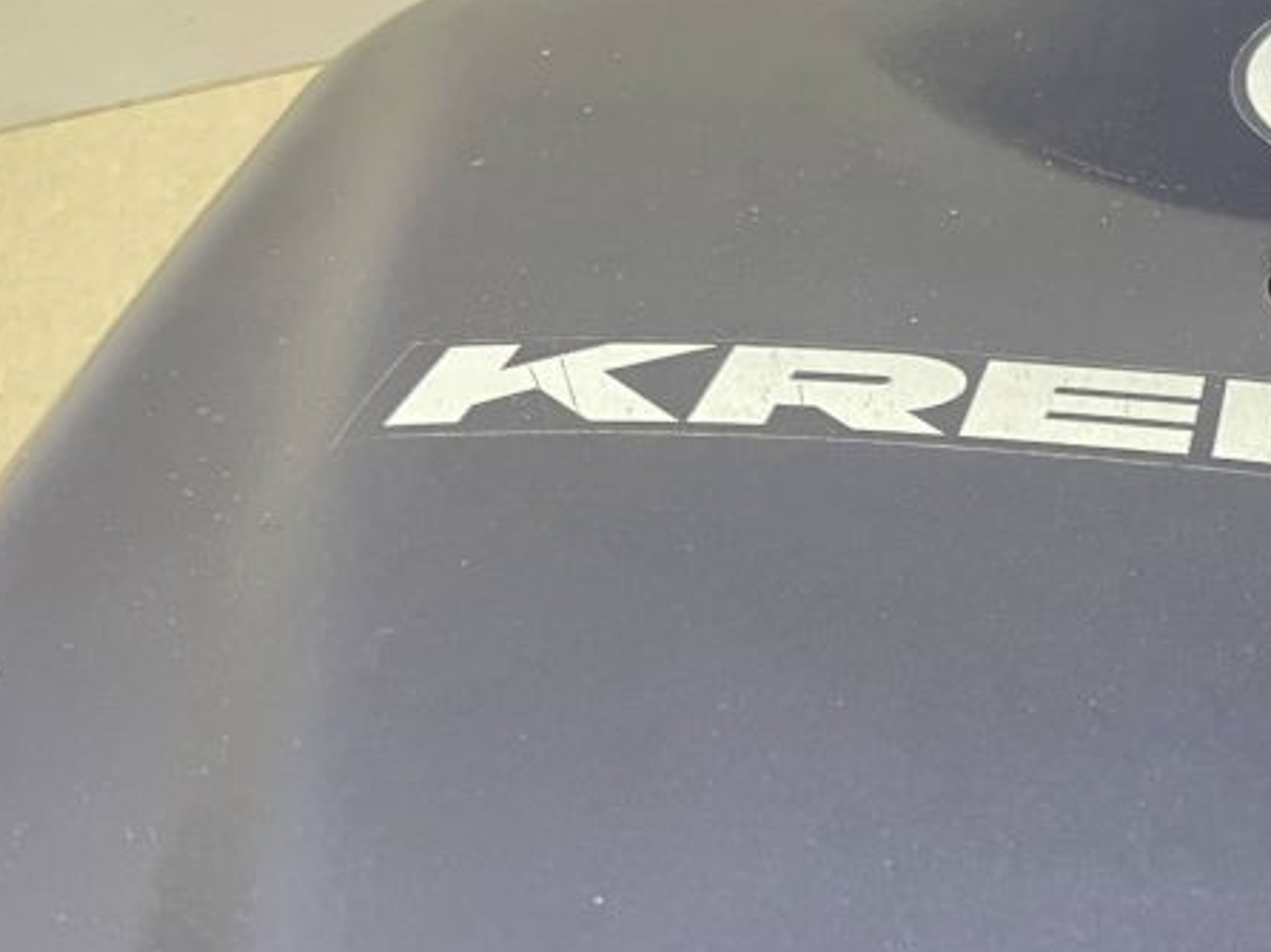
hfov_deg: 25.4
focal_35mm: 70
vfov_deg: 20.8
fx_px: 2569
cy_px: 695
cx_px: 1465
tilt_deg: -68.2
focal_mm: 4.2
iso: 100
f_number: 1.6
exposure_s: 1/50
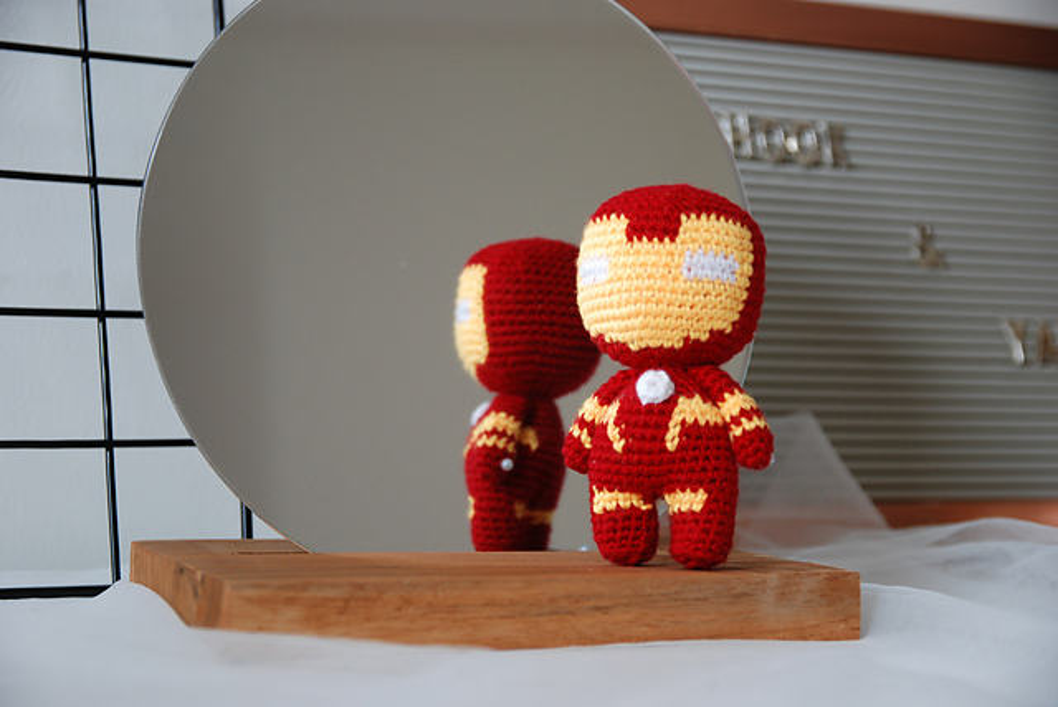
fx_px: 2206
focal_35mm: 75
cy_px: 354
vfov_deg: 18.2
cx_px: 529
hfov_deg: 27.0
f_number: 3.8
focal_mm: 50
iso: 320
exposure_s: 1/50
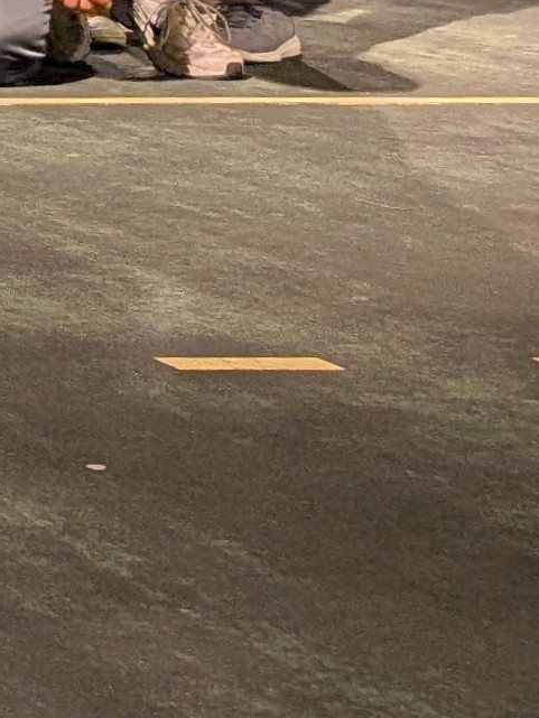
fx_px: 3072
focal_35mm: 148
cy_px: -709
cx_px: -1376
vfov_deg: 11.9
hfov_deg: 7.8
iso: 129
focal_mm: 6.9
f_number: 1.68
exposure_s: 1/25
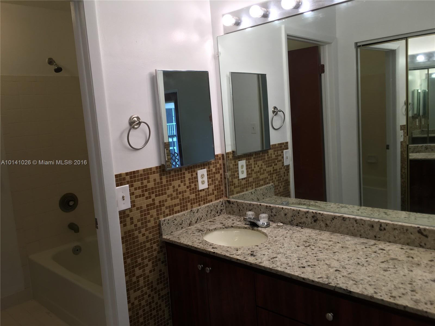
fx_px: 364
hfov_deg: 61.7
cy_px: 163
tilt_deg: -6.3
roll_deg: +3.9
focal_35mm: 29
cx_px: 218
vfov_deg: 48.2
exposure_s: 1/60
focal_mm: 4.15
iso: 32
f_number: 2.2
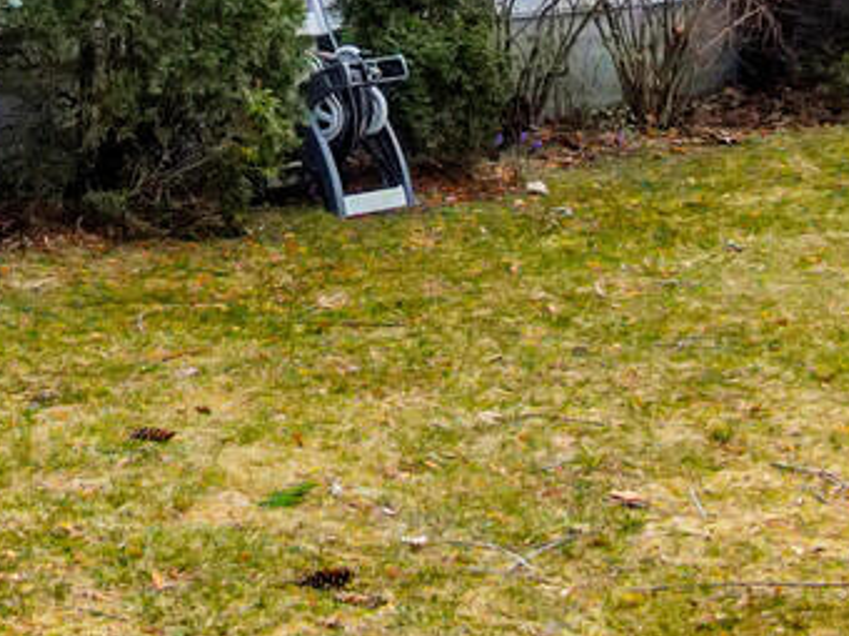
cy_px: -92
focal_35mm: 113
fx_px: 2771
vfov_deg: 12.8
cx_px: 122
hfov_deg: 17.2
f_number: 2.8
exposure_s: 1/320
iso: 200
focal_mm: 4.5
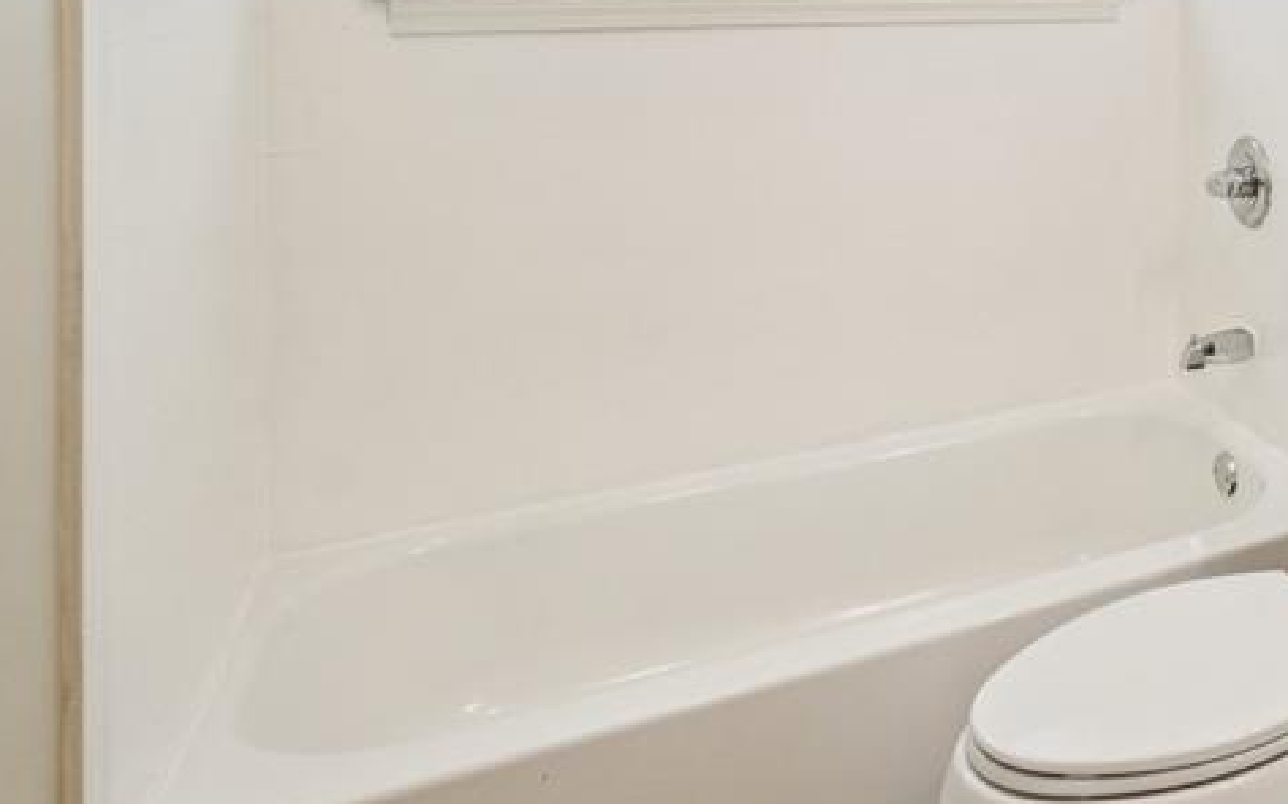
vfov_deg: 34.4
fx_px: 1158
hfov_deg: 45.9
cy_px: -22
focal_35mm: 33
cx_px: 1364
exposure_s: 1/30
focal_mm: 10
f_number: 8
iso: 250
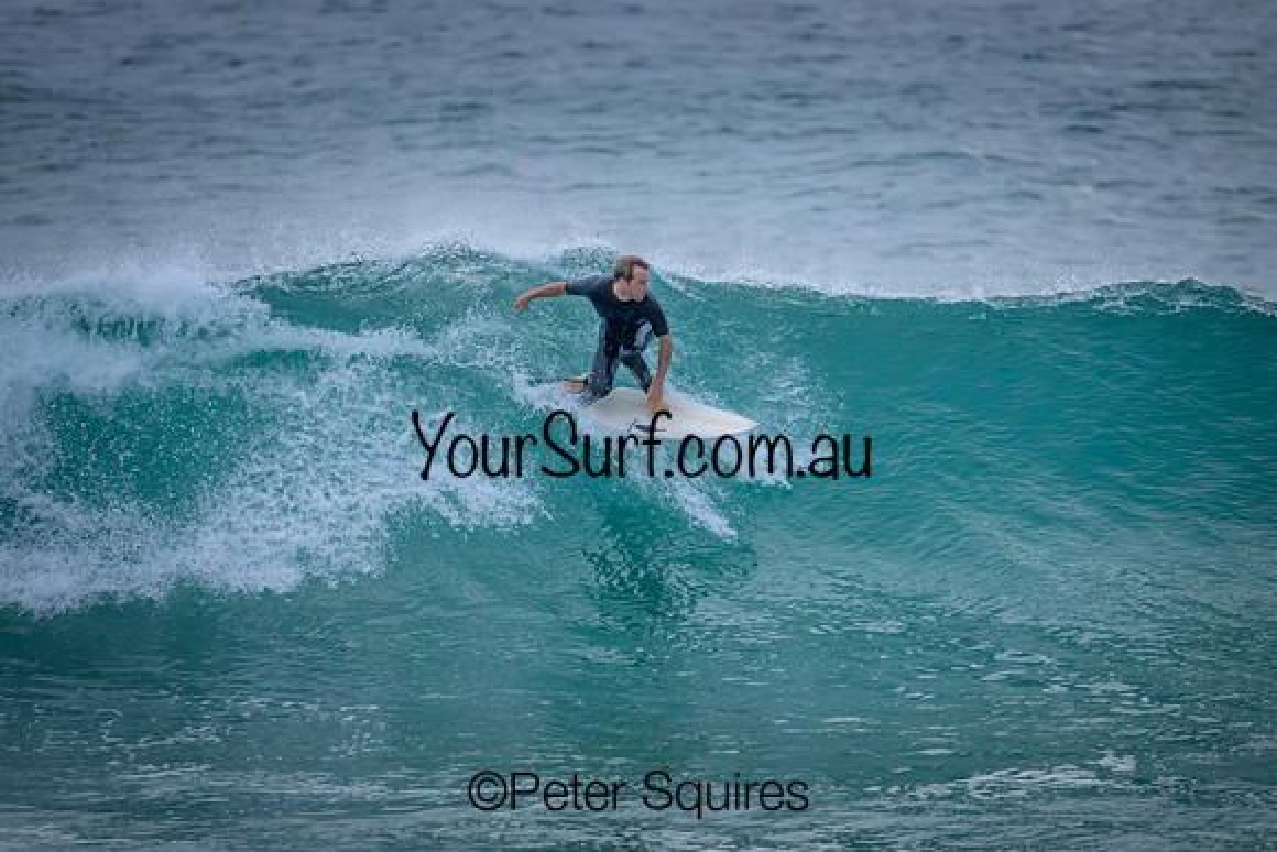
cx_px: 638
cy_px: 426
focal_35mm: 800
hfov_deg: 2.6
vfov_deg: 1.7
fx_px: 28383
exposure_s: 1/2000
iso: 900
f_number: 6.3
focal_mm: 800
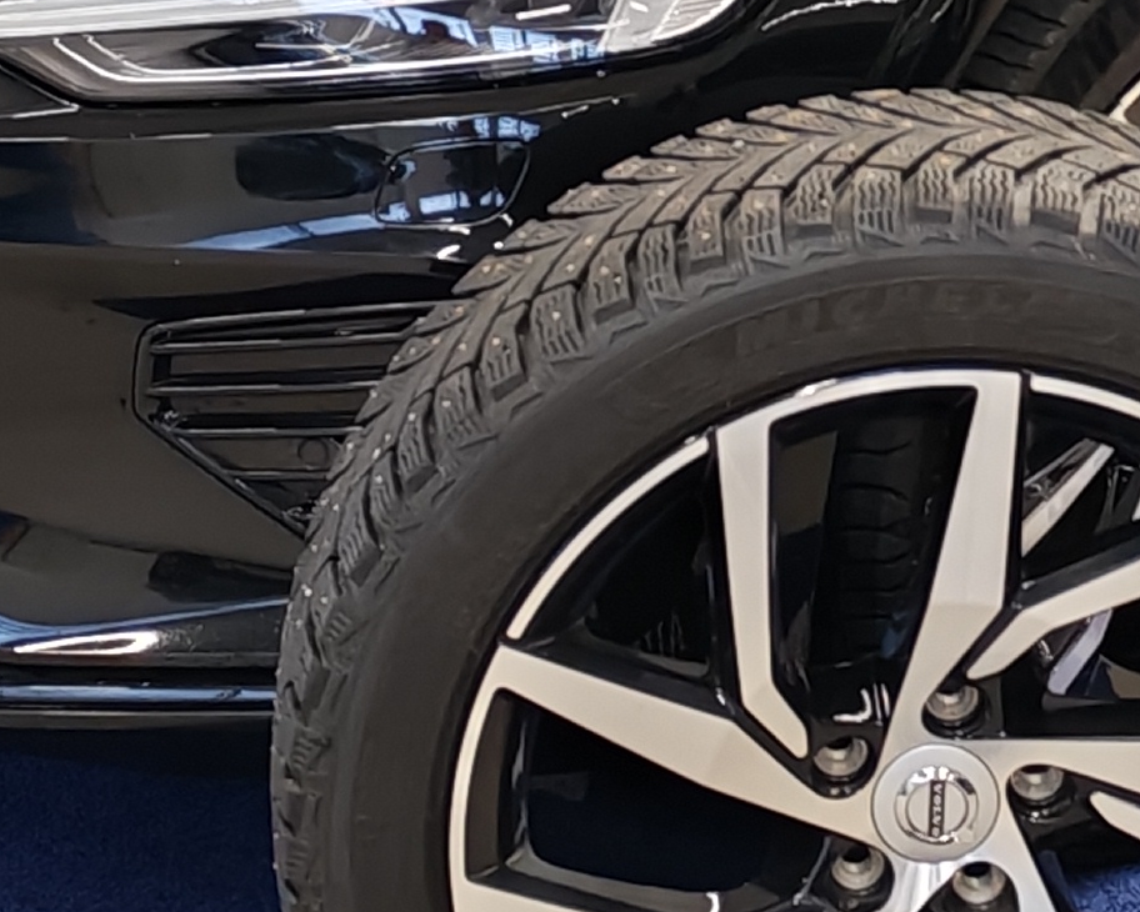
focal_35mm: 149
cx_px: 886
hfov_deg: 12.9
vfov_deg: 10.3
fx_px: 5028
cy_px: -76
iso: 400
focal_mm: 6.12
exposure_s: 1/100
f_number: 1.9
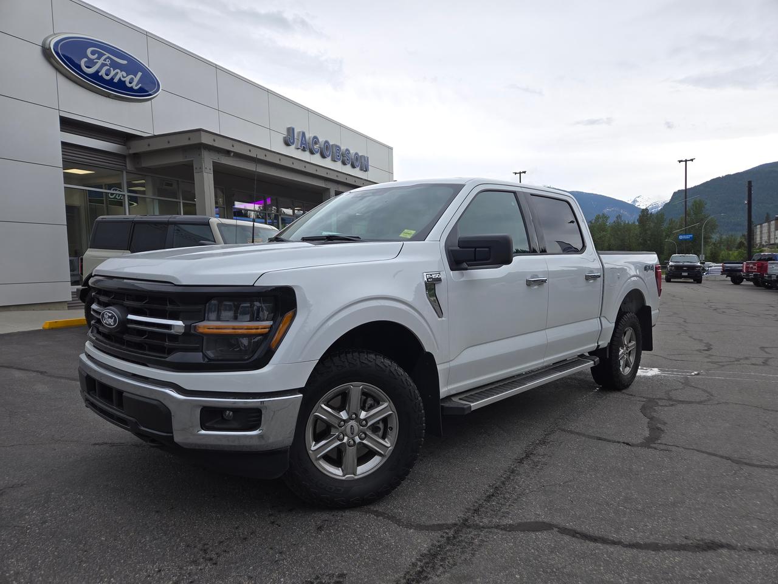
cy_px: 292
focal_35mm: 23
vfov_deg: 58.9
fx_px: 517
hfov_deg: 73.9
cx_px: 389
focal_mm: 5.4
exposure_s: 1/529
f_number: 1.8
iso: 25
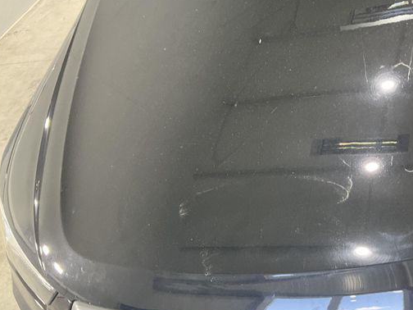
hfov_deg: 39.9
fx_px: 549
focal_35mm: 46
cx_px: 316
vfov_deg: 31.5
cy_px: 135
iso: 80
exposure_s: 1/50
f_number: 1.8
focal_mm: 3
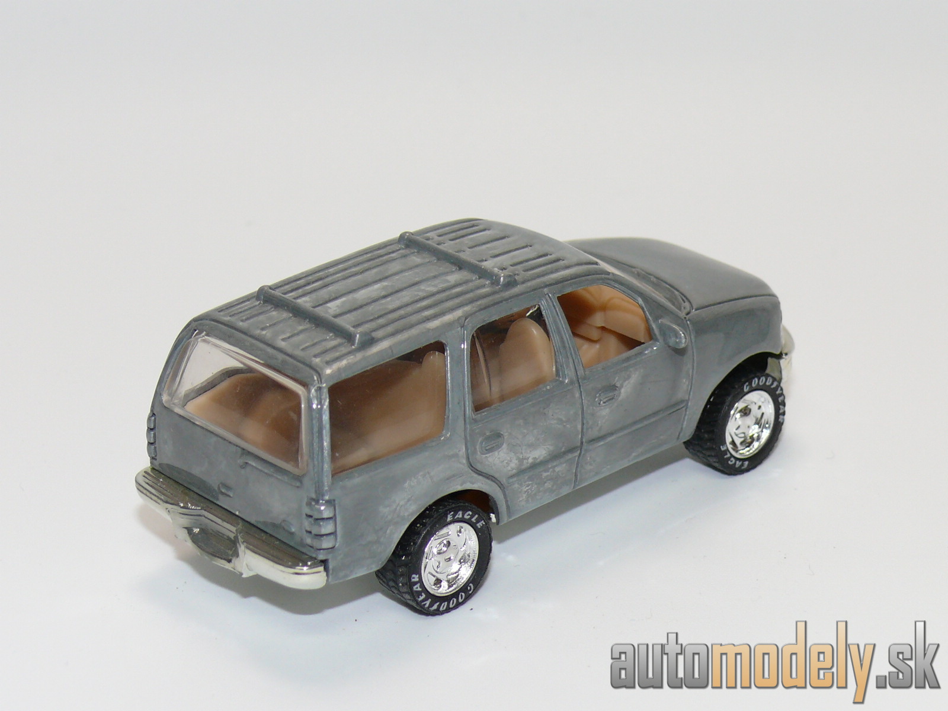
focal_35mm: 102
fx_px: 2793
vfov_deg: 14.5
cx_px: 474
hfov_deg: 19.3
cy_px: 356
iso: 100
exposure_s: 1/30
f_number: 4
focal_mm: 13.3
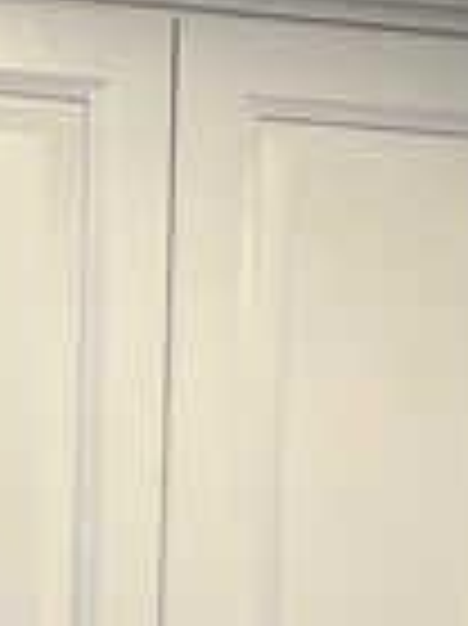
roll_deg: +0.4
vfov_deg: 11.8
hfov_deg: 9.7
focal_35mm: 150
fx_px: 2708
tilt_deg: -6.7
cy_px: 1243
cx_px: -140
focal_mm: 5.7
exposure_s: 1/120
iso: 80
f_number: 1.5
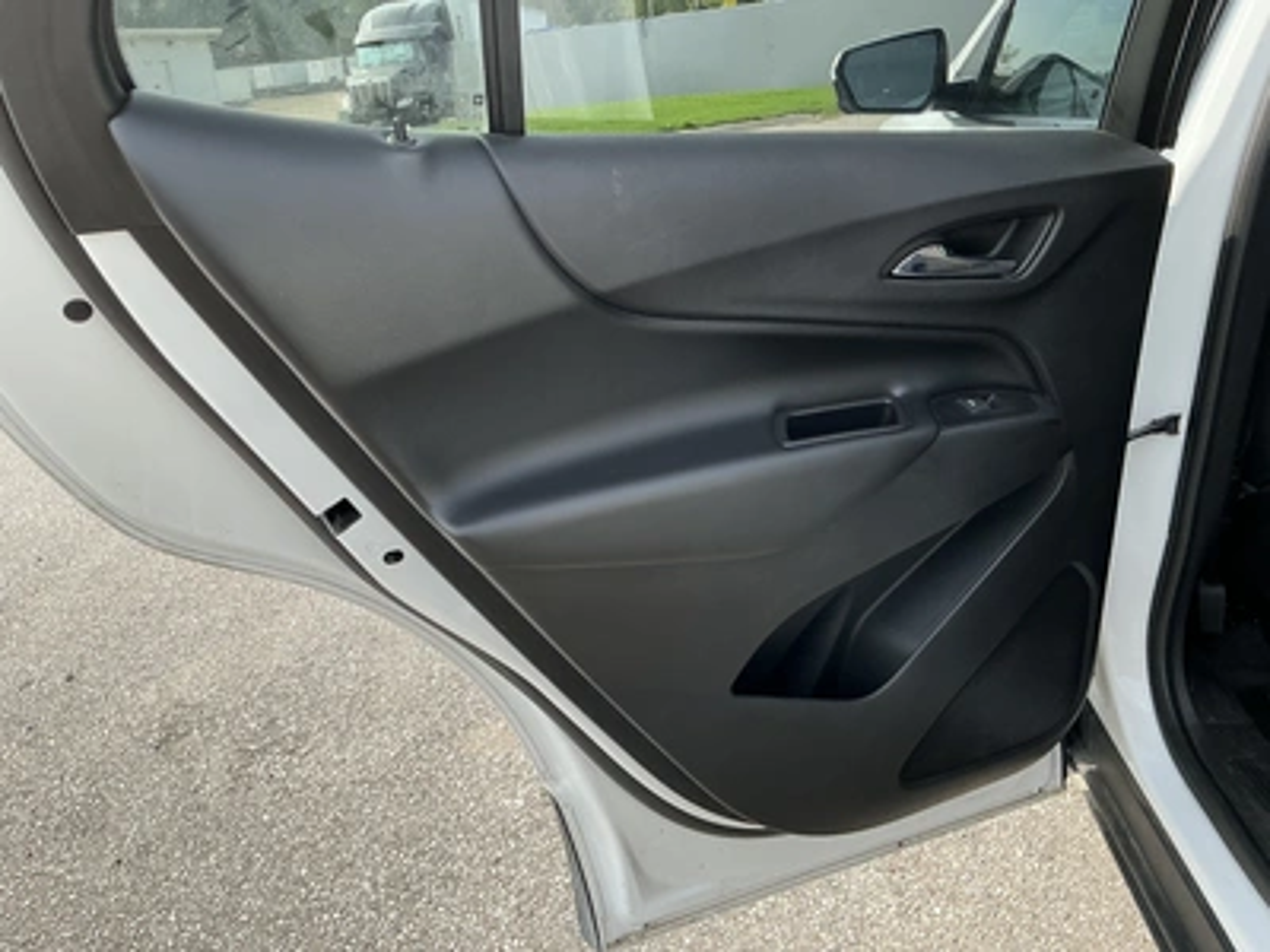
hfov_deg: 63.4
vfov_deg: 49.7
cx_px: 635
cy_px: 476
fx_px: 1027
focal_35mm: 28
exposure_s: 1/442
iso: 25
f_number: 1.8
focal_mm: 3
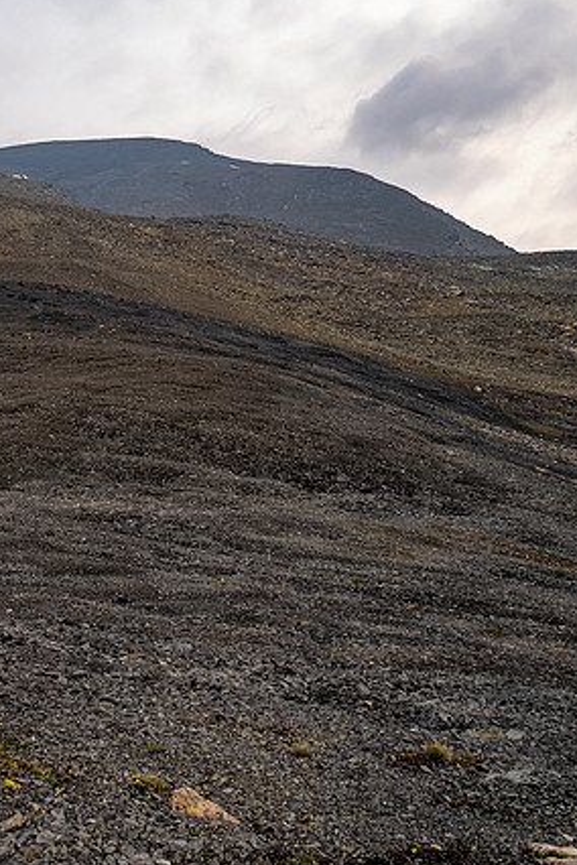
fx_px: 817
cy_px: 429
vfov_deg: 55.8
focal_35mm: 34
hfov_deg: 37.0
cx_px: 85
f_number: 8
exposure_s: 1/320
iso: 200
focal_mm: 12
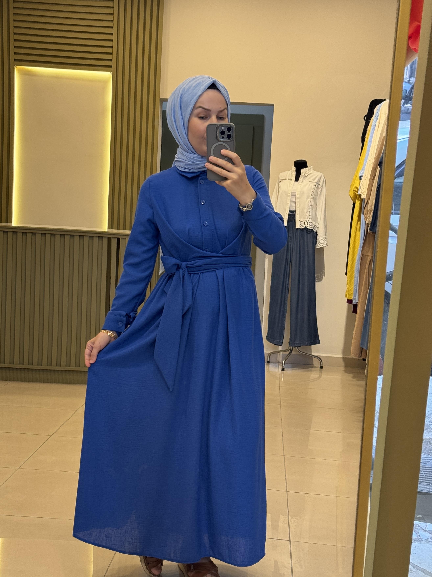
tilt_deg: -14.2
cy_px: 288
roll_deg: -2.3
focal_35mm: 48
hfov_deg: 30.3
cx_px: 216
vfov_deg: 39.7
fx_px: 799
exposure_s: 1/50
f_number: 1.78
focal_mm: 6.76
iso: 80
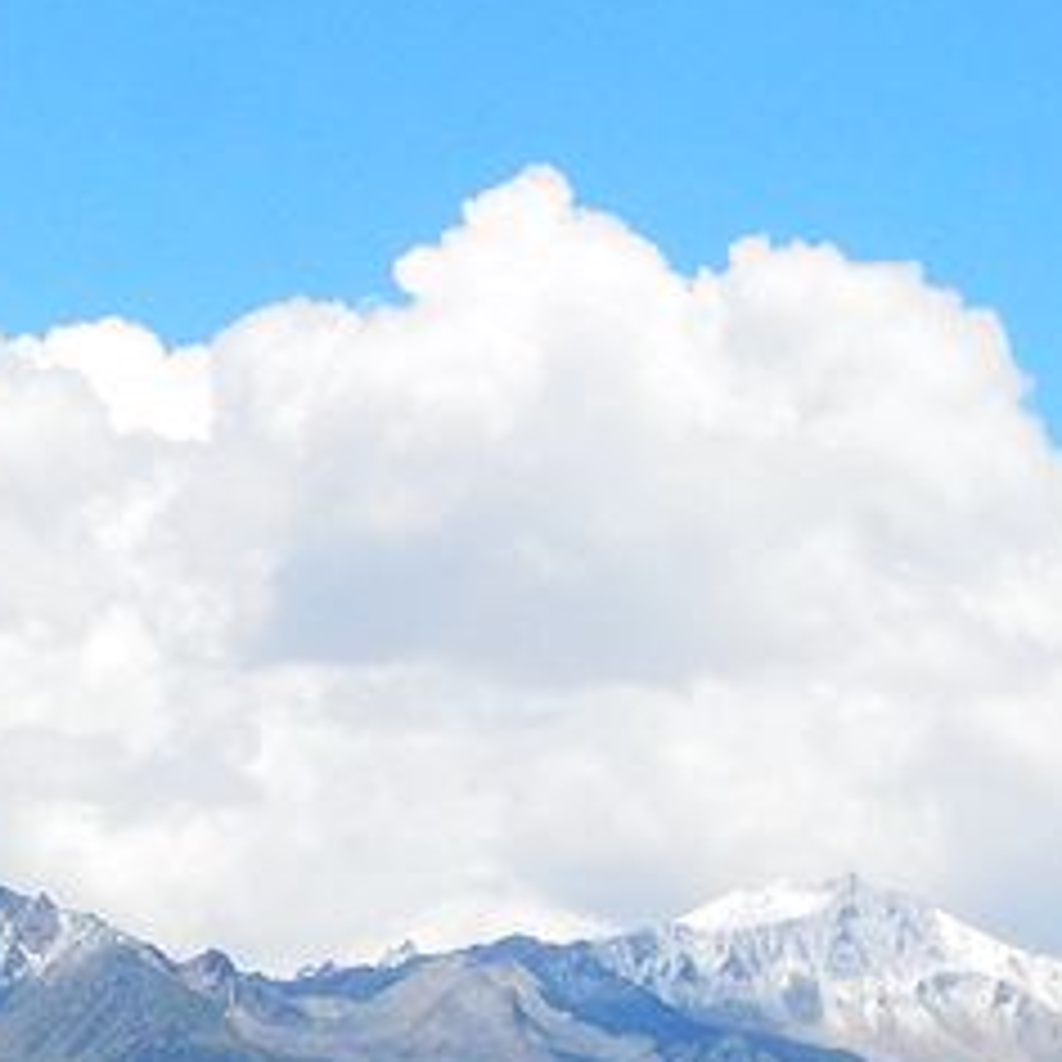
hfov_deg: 9.0
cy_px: 1370
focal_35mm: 194
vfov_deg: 8.9
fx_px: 6734
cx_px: 549
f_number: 13
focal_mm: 18
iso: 800
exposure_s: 1/1000
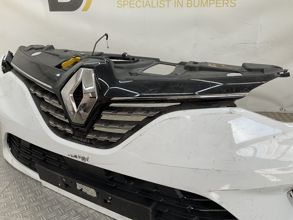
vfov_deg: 48.2
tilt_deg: -21.4
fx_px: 245
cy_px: 110
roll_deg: -0.6
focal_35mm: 29
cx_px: 146
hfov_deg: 61.7
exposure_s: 1/144
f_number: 1.8
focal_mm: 3
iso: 16
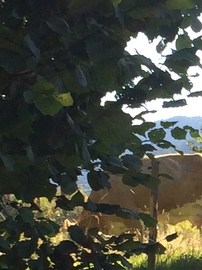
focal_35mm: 179
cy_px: 258
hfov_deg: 8.1
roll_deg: +0.2
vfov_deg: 11.0
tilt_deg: +4.3
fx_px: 1392
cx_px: 322
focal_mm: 4.15
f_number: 2.2
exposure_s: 1/494
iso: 32
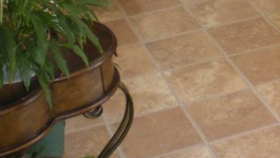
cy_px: -114
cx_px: 266
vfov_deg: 10.2
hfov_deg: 18.5
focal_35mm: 113
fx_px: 839
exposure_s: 1/30
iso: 115
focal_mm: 6.3
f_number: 3.1
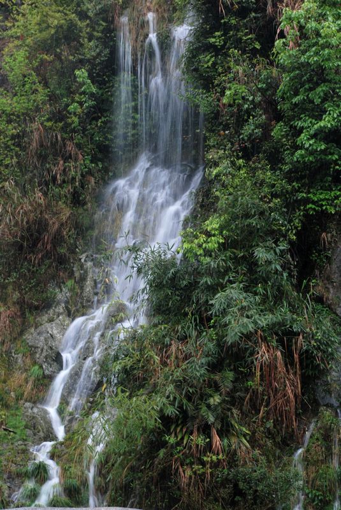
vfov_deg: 21.9
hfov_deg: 14.7
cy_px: 255
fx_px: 1318
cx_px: 170
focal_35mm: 93
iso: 200
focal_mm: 62
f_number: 13
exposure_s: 1/8
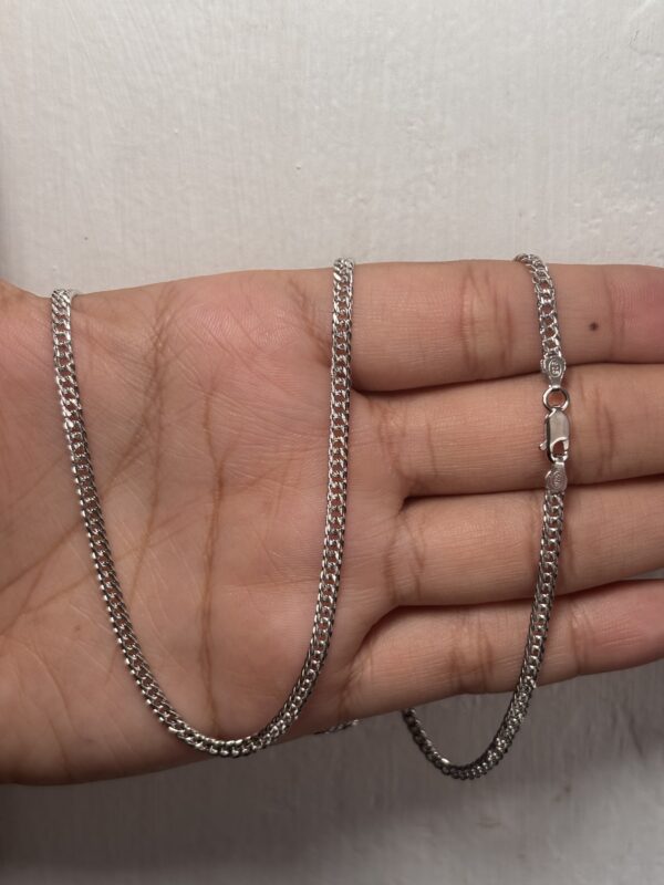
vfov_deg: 36.8
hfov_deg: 28.0
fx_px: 1330
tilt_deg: -20.3
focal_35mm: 52
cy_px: 442
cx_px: 332
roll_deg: -0.4
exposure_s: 1/166
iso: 32
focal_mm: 5.96
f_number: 1.6
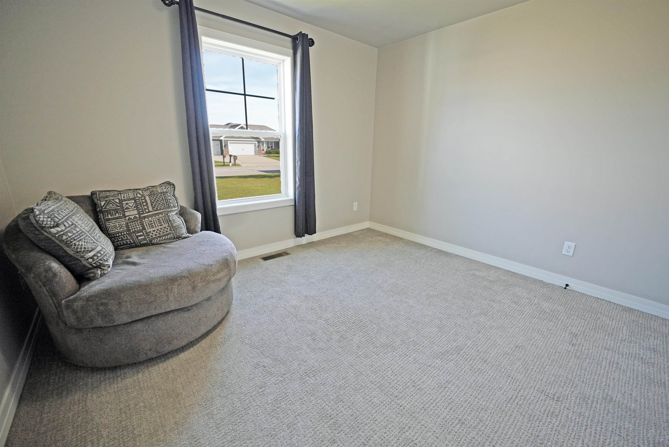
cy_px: 224
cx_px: 334
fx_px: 260
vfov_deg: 81.3
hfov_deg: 104.2
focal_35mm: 14
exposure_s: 1/160
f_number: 4
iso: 800
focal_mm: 14
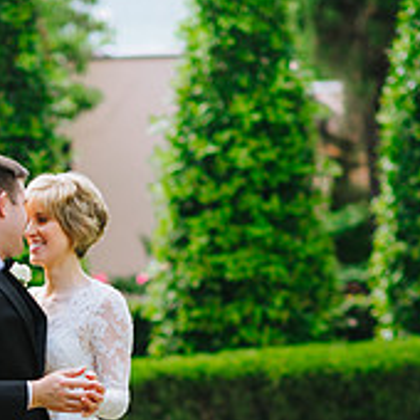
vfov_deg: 6.7
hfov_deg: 6.7
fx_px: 3596
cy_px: 463
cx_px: 57
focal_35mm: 262
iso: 100
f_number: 2
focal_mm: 85
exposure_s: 1/500
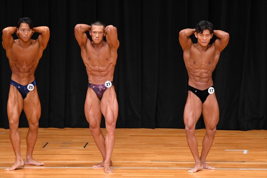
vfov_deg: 4.8
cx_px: 134
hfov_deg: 7.2
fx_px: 2113
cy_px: 89
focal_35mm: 285
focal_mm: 190
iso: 4000
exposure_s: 1/400
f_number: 5.6
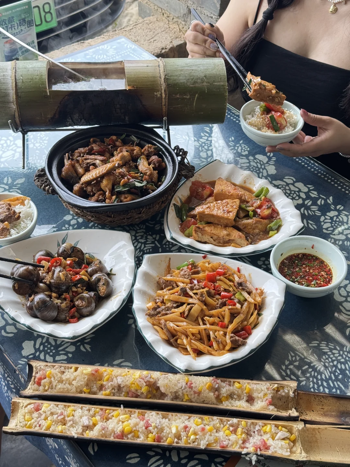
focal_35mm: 48
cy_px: 234
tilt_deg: -45.7
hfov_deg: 30.3
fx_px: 647
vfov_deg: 39.7
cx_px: 175
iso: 64
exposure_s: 1/205
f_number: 1.78
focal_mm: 6.76
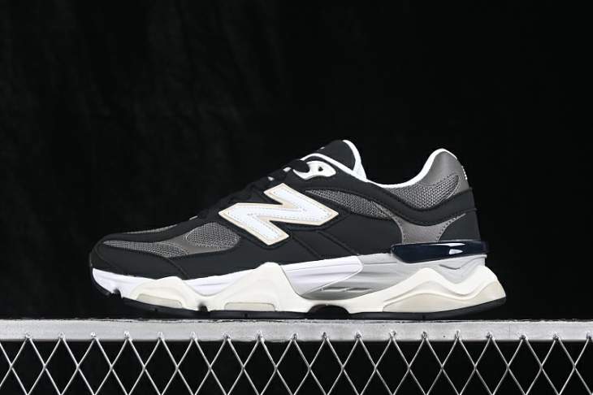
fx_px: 1235
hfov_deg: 27.0
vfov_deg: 18.2
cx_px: 296
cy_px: 198
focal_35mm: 75
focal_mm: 50
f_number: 6.3
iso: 160
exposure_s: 1/60
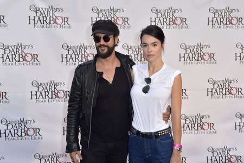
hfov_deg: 48.5
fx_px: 271
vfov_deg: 33.4
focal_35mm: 40
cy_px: 82
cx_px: 122
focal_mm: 40
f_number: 5.6
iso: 250
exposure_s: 1/250
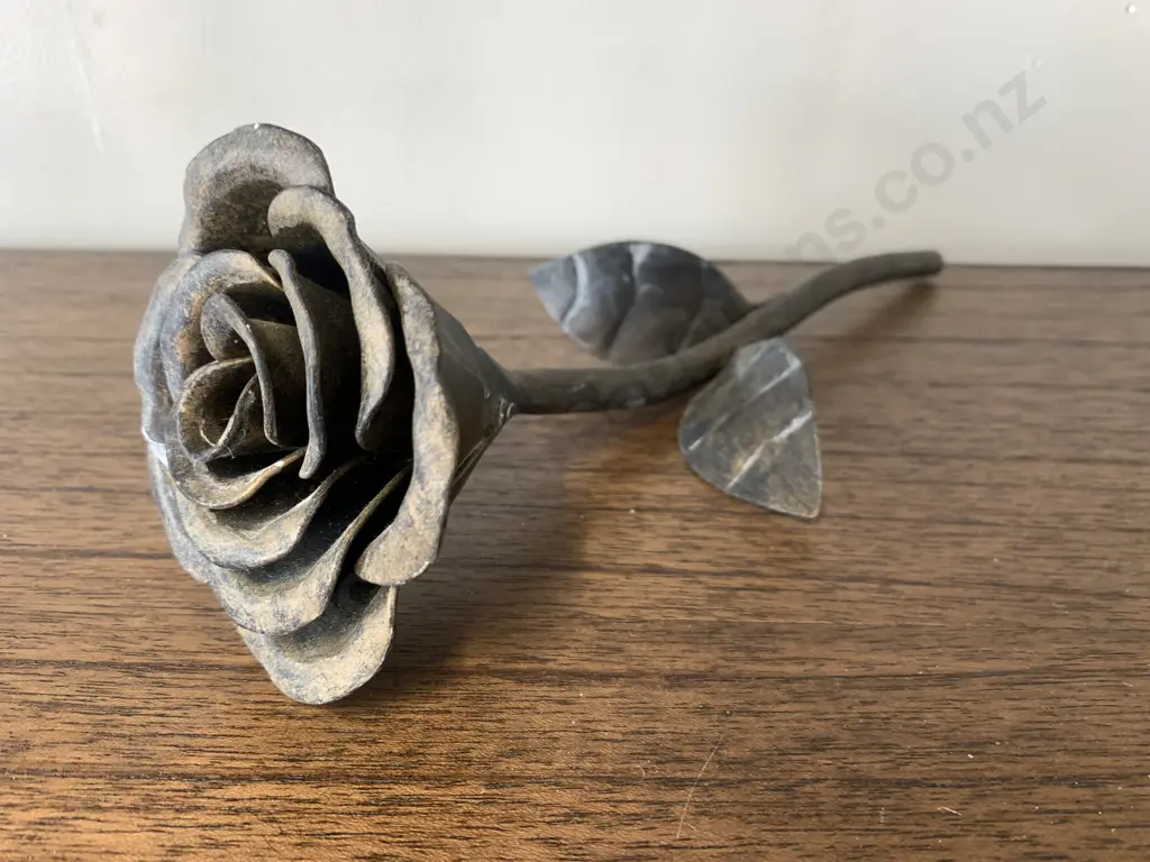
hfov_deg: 67.3
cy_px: 431
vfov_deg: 53.1
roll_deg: -0.8
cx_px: 575
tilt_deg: -30.0
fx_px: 864
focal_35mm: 26
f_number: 1.8
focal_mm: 4.25
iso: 80
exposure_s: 1/50
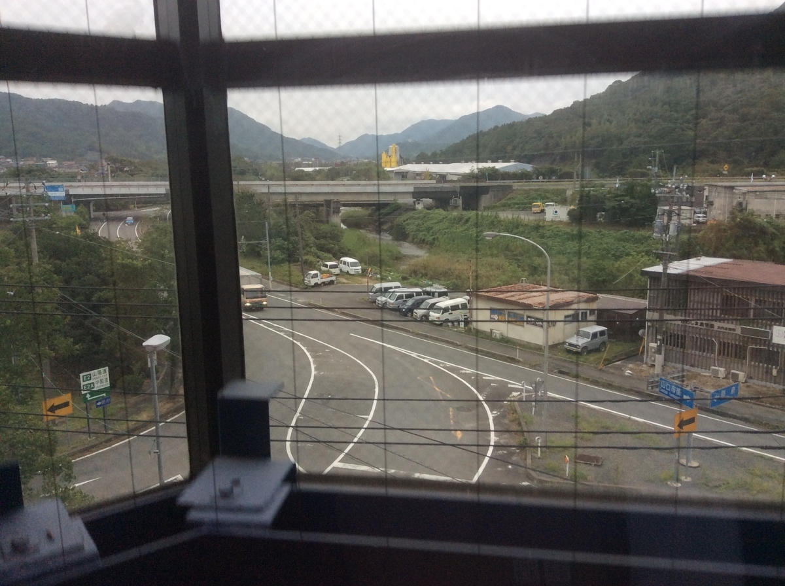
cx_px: 392
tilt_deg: -10.2
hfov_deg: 56.9
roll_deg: +1.2
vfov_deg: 44.0
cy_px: 293
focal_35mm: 32
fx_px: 725
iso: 50
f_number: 2.4
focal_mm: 3.3
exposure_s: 1/120
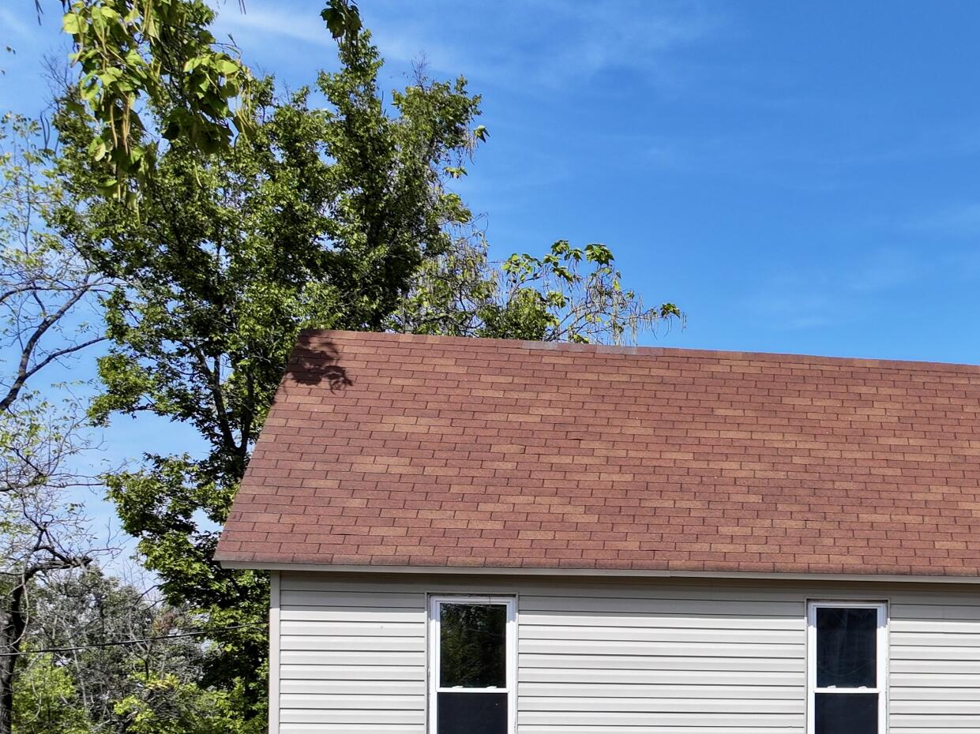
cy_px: 736
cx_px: 1147
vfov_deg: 24.1
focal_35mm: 58
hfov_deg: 29.1
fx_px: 1642
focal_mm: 12.29
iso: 100
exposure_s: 1/2000
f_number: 2.8
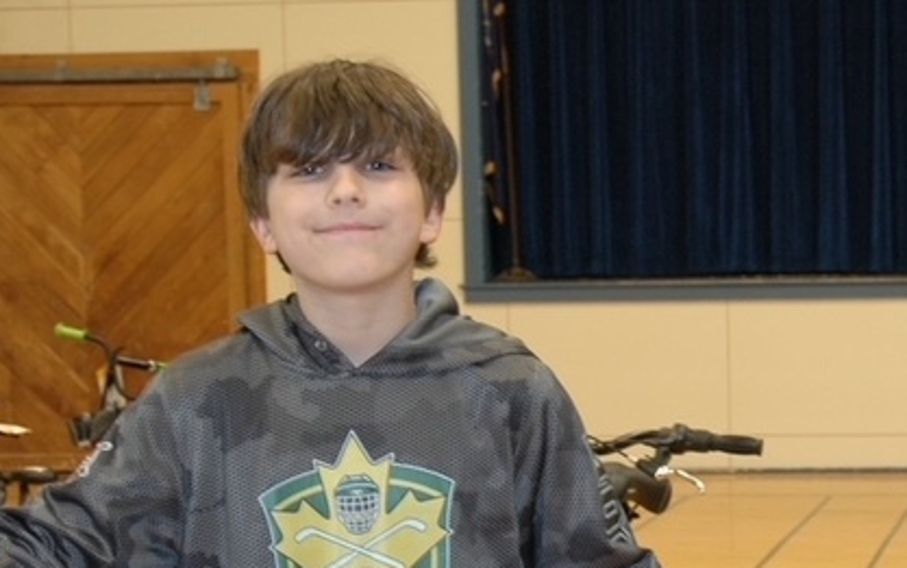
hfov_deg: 20.1
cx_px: 820
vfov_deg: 12.8
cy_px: 505
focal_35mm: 101
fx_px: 2504
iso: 400
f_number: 3.8
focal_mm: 27
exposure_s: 1/60
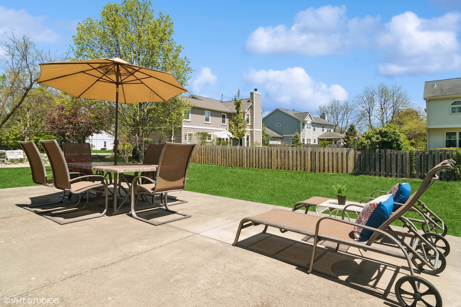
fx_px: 230
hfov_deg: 90.0
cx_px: 230
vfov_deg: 67.4
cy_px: 154
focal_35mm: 18
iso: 200
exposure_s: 1/250
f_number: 8
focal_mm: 12
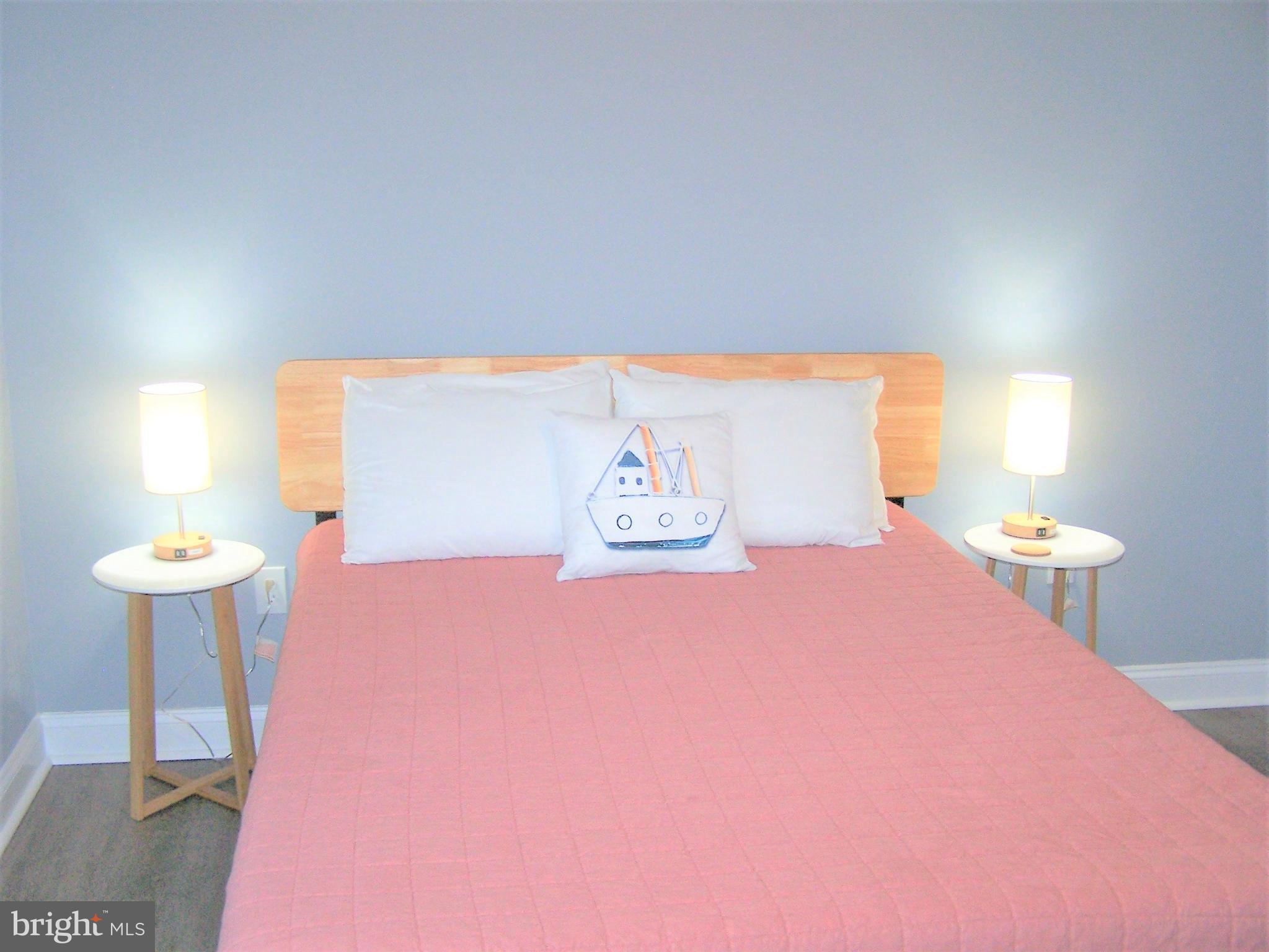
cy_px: 476
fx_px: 1393
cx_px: 634
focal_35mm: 38
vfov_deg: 37.7
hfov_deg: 49.0
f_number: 2.8
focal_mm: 6.3
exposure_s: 1/60
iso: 140
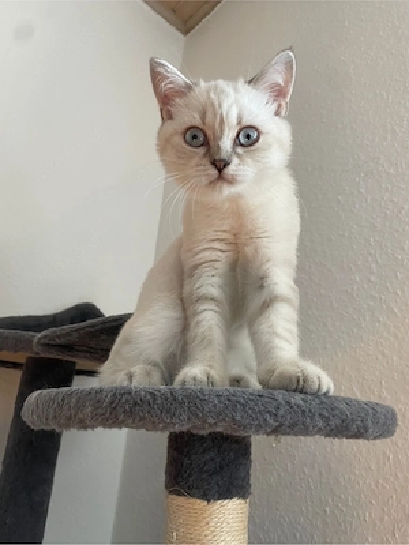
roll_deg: -5.2
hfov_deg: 53.1
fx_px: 410
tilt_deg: +25.1
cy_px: 272
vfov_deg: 67.3
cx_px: 204
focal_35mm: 26
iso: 125
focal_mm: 4.2
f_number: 1.6
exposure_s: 1/93
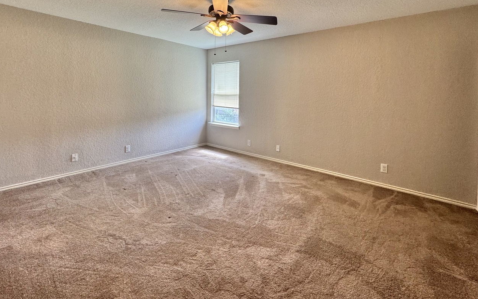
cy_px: 99
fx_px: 221
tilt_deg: -2.3
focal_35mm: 17
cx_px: 239
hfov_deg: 94.4
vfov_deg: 66.2
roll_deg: -0.6
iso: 125
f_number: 2.2
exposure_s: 1/120
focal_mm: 2.22
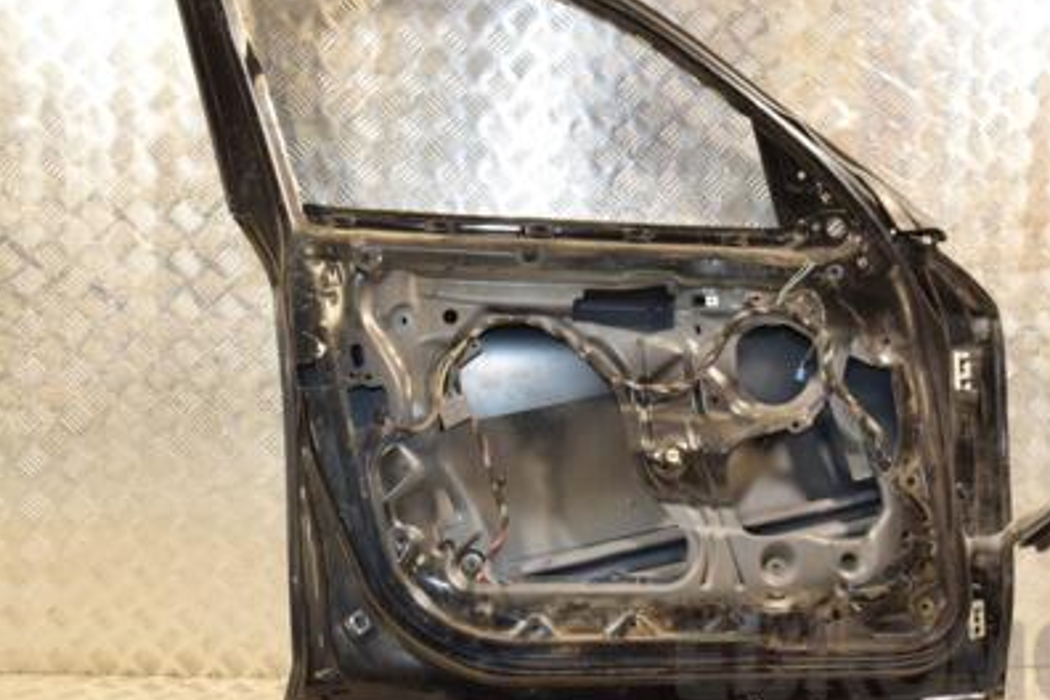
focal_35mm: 48
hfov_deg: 41.1
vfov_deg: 28.2
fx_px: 1393
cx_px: 626
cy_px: 308
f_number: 5.6
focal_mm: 21
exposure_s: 1/200
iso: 800
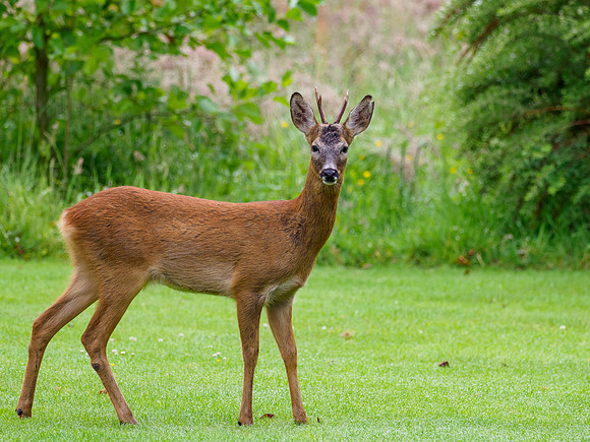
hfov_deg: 2.8
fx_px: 12141
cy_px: 216
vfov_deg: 2.1
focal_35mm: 712
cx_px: 350
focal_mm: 300
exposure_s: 1/1250
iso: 1250
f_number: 4
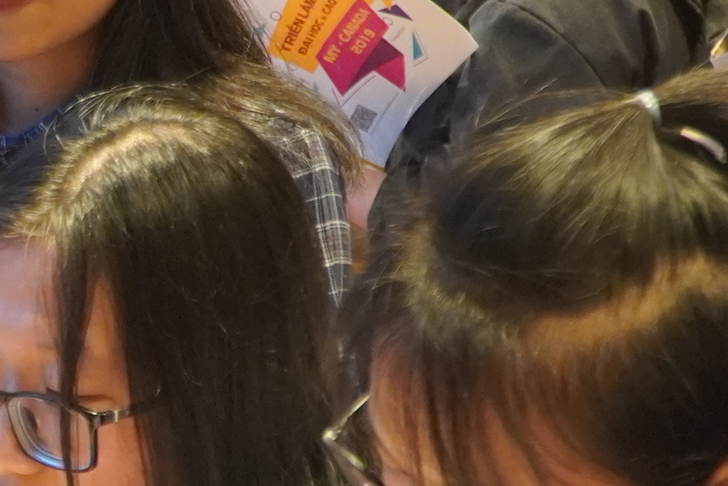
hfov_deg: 12.2
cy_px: 444
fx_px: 3321
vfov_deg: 8.3
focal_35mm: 164
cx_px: -154
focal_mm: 25
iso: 2000
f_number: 4
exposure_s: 1/160
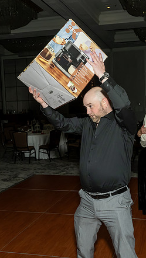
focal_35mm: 43
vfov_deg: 47.3
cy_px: 132
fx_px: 296
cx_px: 96
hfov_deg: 27.6
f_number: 8
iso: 1000
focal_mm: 17
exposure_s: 1/250
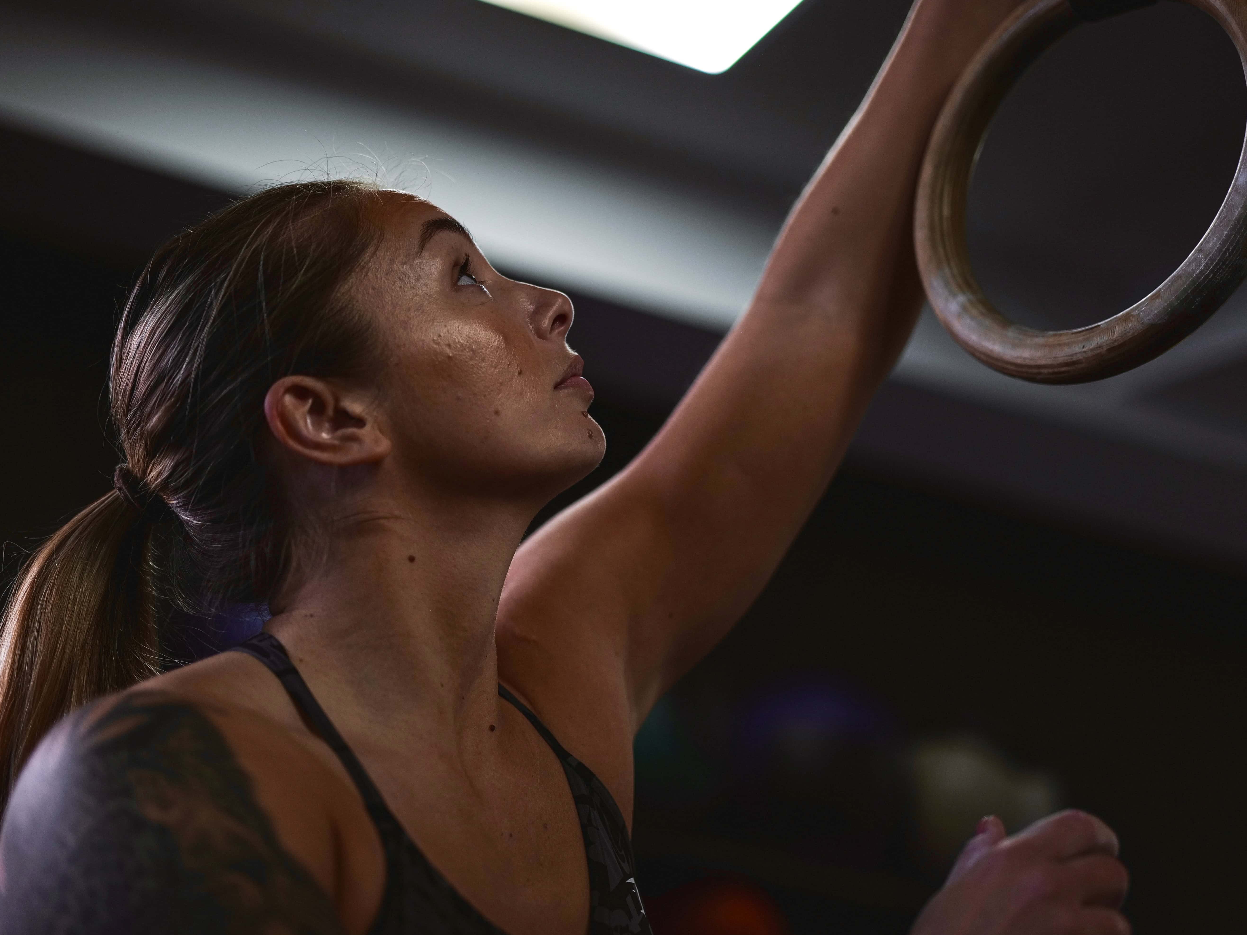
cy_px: 470
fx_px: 1981
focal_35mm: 55
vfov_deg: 26.6
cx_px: 579
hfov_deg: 34.9
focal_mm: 50
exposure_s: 1/400
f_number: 1.8
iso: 400
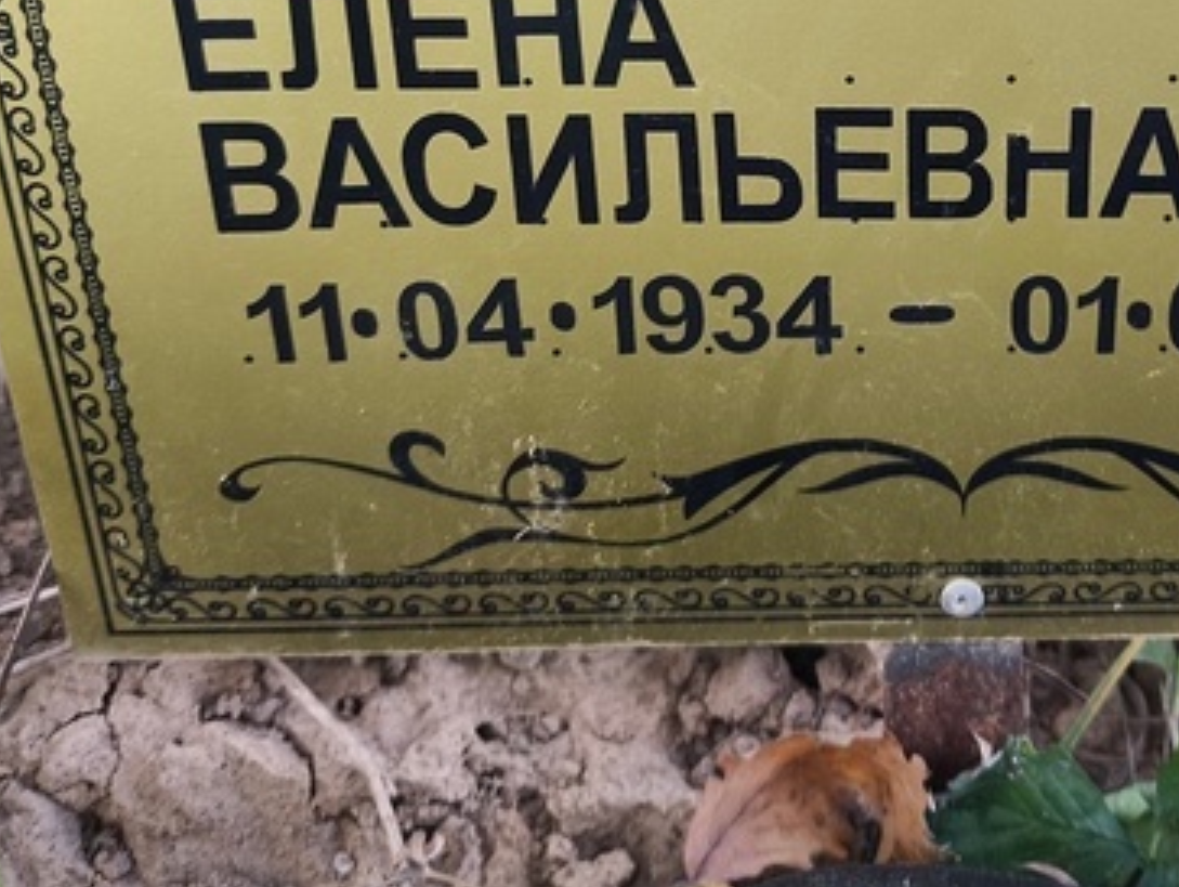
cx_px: 960
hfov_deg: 33.8
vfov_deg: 25.0
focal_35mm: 55
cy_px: -55
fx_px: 1875
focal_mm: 4.71
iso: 64
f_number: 1.7
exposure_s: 1/60
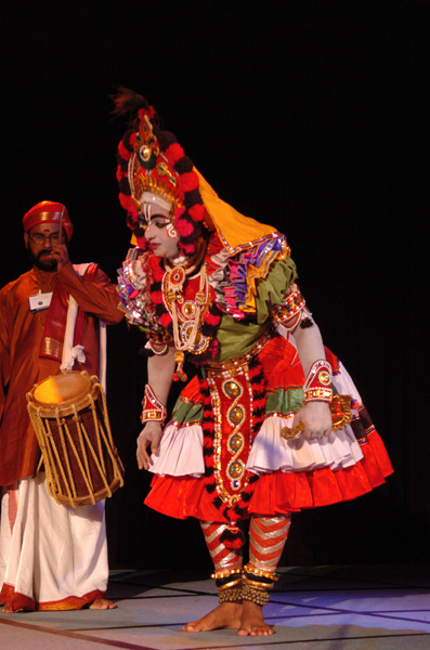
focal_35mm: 68
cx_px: 215
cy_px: 325
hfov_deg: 20.1
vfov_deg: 29.9
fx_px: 1216
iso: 800
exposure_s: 1/100
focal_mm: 45
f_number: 2.8
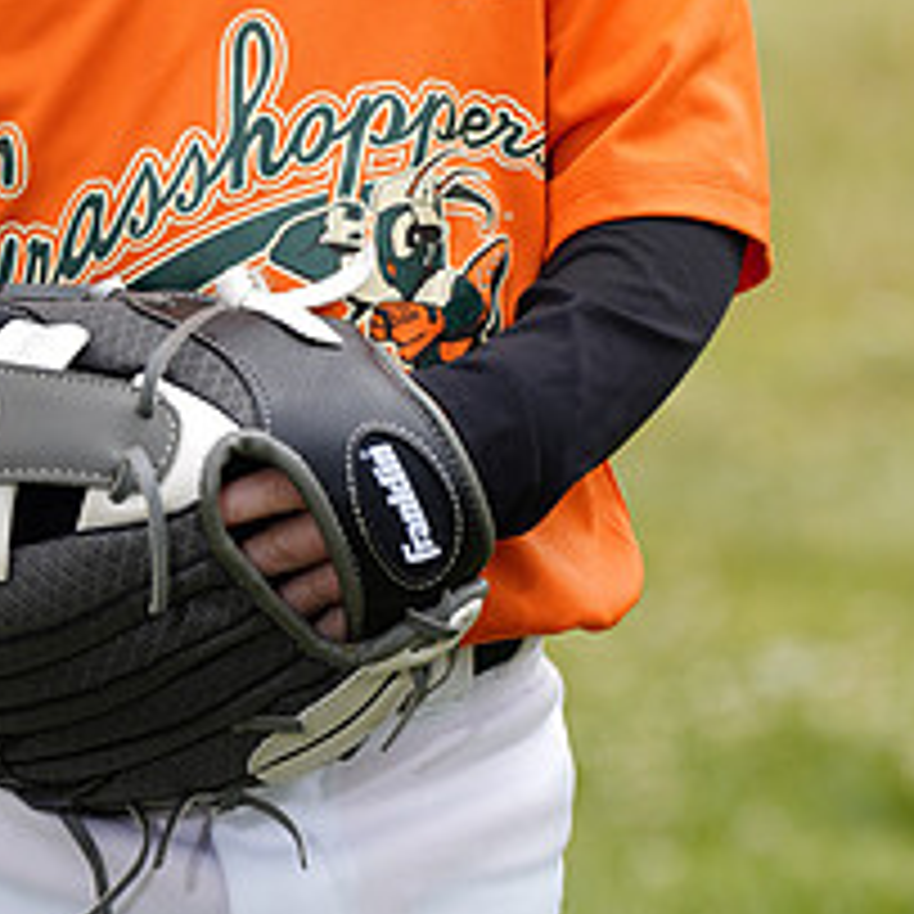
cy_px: -230
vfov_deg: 3.7
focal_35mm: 471
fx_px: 14070
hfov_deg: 3.7
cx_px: 187
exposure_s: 1/250
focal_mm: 194
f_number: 5.6
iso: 50
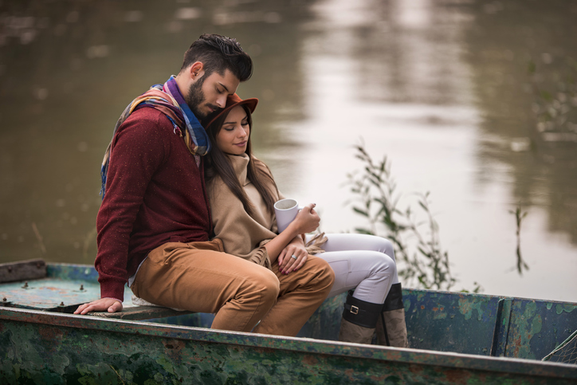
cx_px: 288
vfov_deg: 6.9
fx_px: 3206
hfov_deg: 10.3
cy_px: 192
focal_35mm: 200
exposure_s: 1/640
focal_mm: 200
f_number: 2
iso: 100
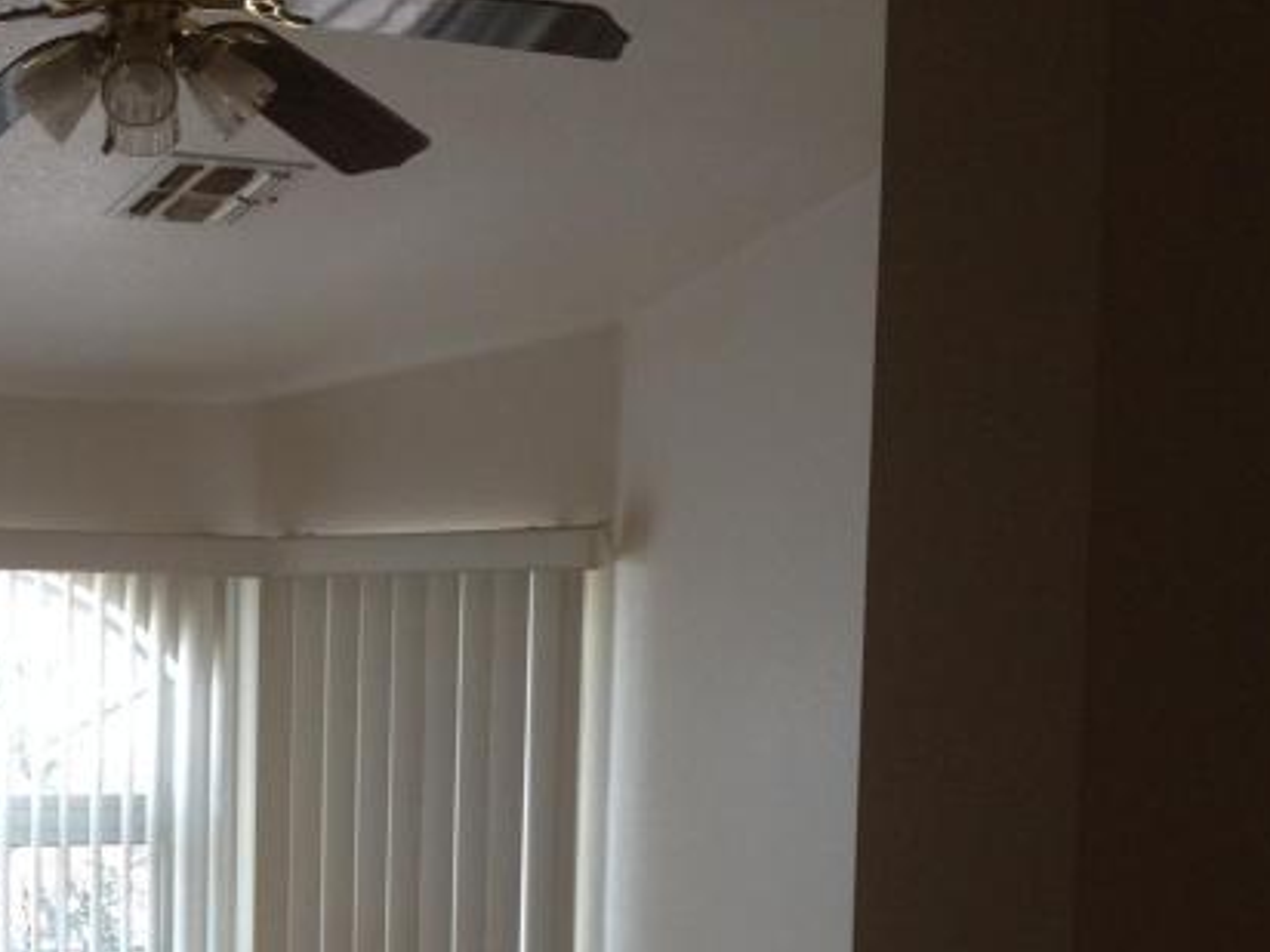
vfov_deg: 16.5
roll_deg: -2.7
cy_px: 1004
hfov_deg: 21.8
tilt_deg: -7.4
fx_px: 3192
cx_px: 31
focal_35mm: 87
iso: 80
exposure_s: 1/120
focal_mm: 4.28
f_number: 2.4
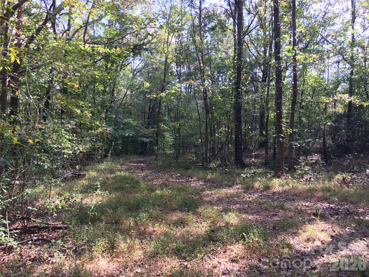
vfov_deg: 48.2
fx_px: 309
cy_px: 138
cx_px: 184
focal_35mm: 29
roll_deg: +0.7
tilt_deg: -0.5
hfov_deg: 61.7
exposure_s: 1/120
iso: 40
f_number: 2.2
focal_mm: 4.15
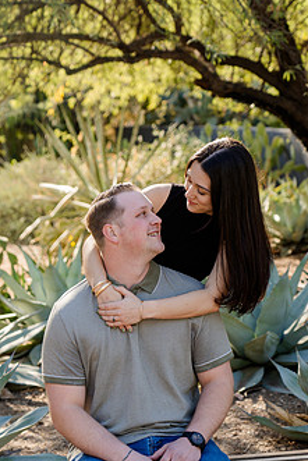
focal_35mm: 91
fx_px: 1167
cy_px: 219
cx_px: 118
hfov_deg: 15.0
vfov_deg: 22.4
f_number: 4
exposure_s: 1/200
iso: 160
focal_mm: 67
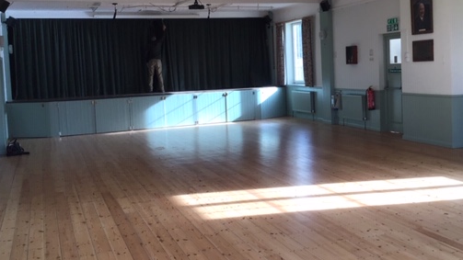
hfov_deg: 47.3
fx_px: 528
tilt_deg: -3.7
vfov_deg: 27.6
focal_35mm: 43
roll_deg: +2.6
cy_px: 95
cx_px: 258
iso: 40
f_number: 2.4
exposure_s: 1/100
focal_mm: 3.3
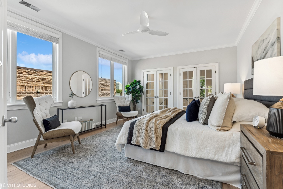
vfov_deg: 73.7
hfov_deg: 96.7
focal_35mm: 16
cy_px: 94
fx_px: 126
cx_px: 142
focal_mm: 16
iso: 320
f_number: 8
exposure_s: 1/25
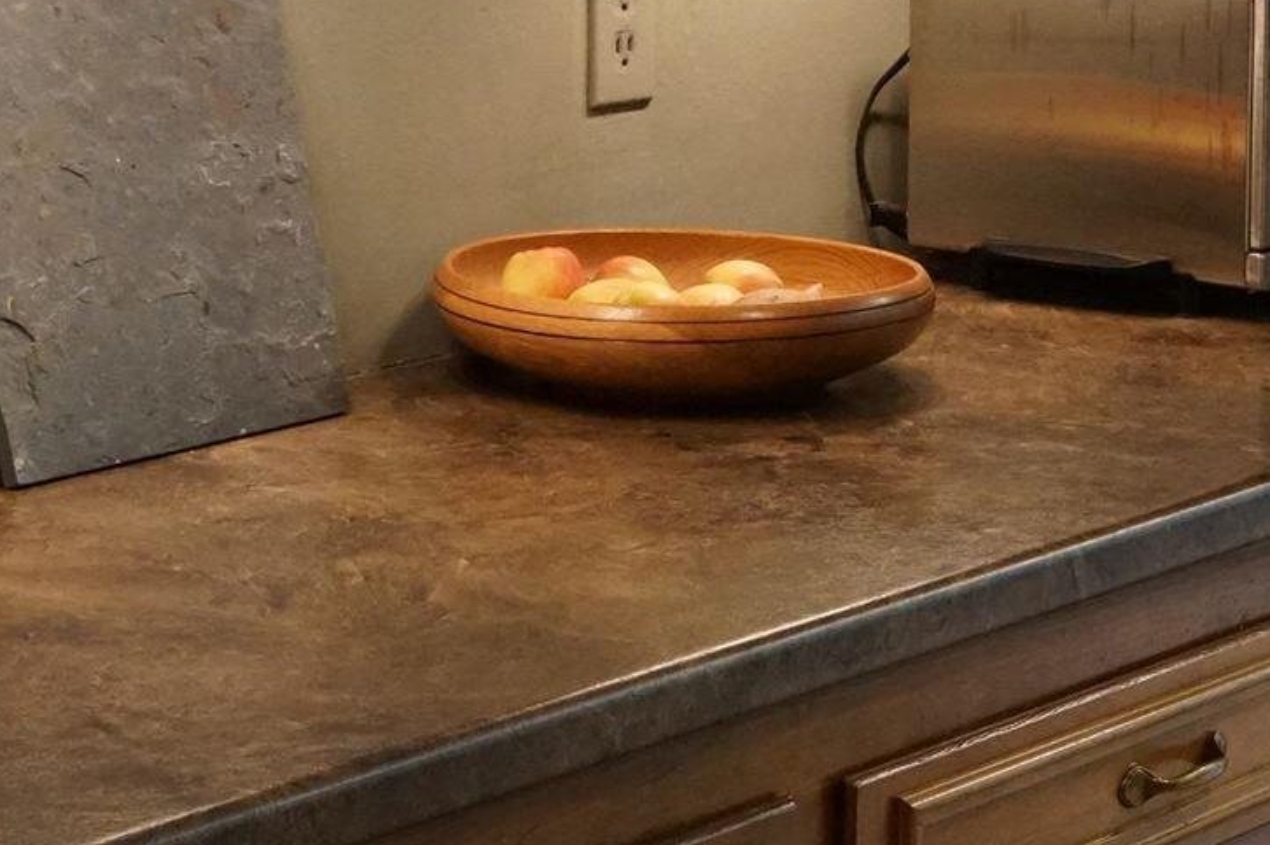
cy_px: 20
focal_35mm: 141
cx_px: 1163
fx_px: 4971
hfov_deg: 14.4
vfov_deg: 9.7
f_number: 20
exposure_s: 1/10
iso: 4000
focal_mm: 50
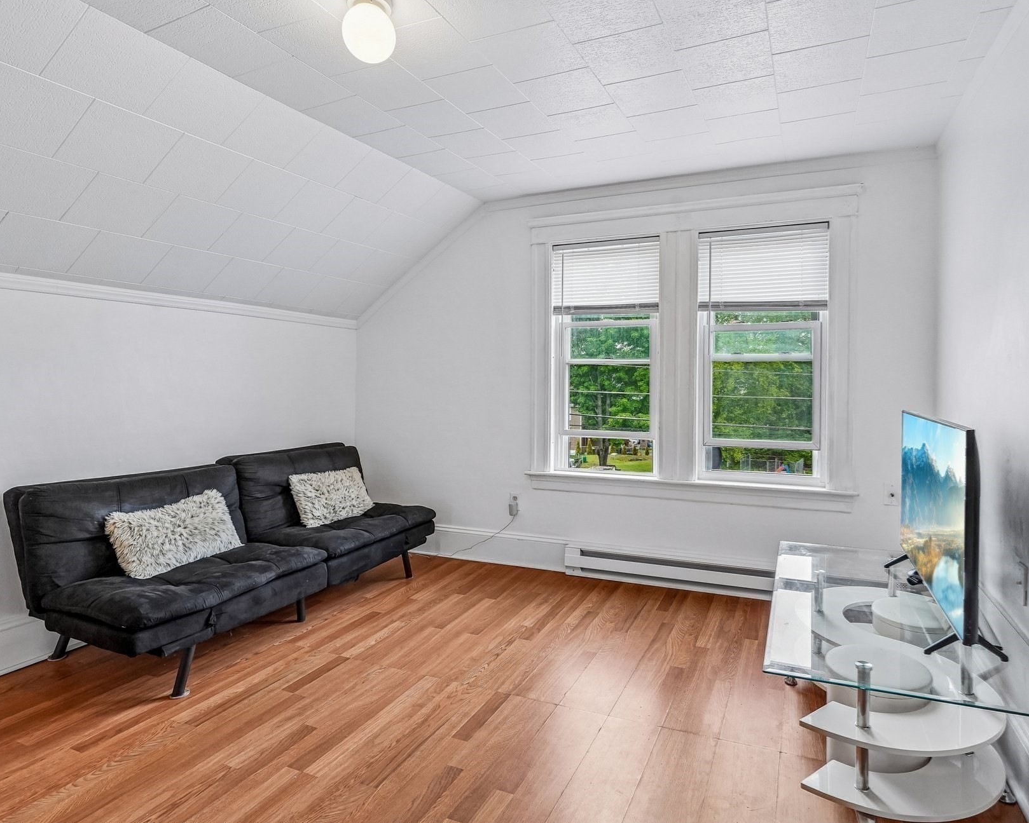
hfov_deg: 82.9
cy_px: 391
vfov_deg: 70.8
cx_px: 574
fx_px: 579
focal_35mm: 19
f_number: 8
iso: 400
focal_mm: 16
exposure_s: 1/30
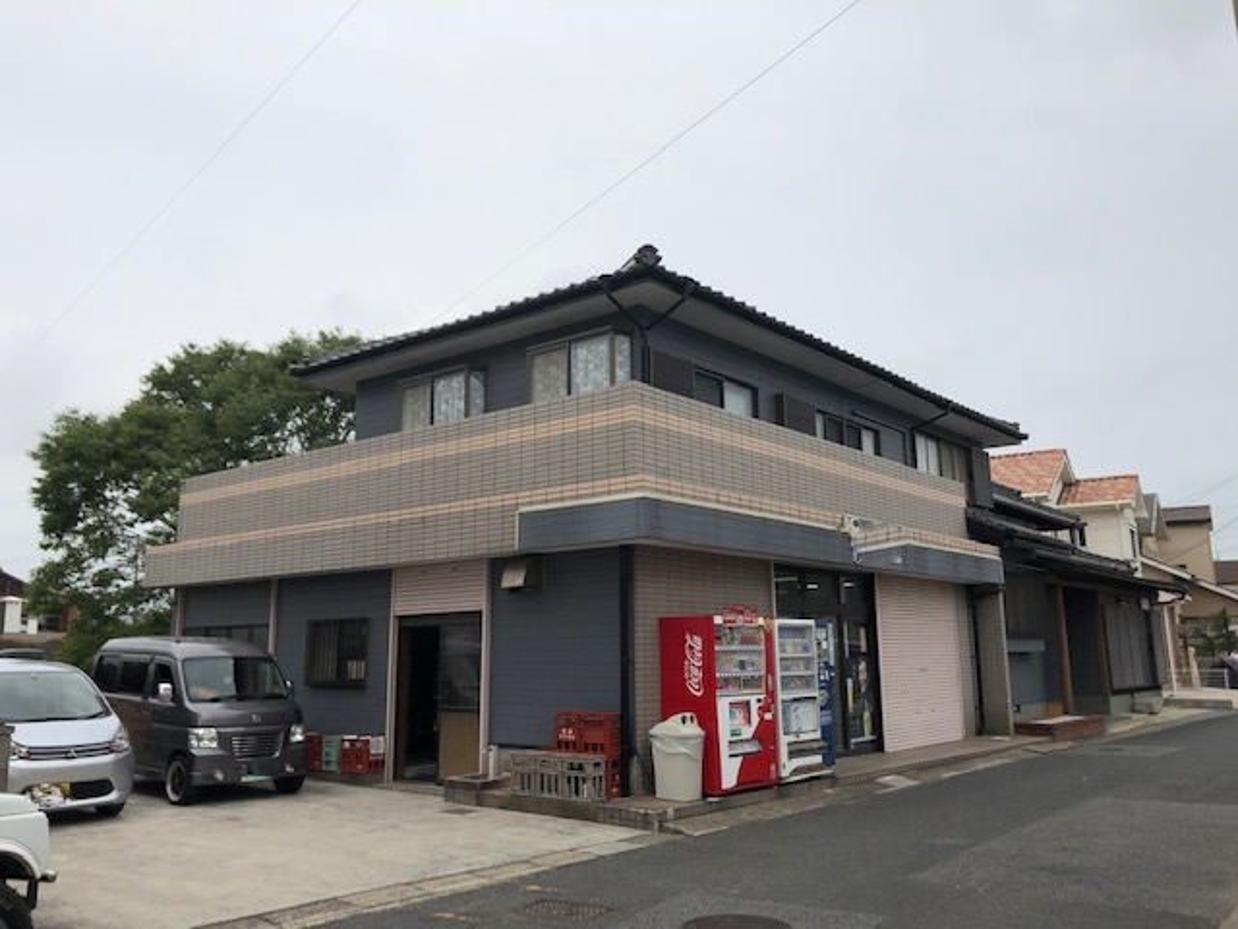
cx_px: 619
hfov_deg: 63.4
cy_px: 464
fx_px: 1001
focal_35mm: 28
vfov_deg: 49.7
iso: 25
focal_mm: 3.99
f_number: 1.8
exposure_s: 1/6024
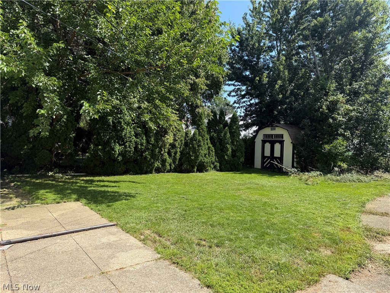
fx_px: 270
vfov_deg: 56.8
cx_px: 195
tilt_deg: -1.9
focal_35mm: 24
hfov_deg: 71.6
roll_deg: -1.3
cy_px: 146
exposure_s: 1/1727
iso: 80
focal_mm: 6.76
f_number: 1.78
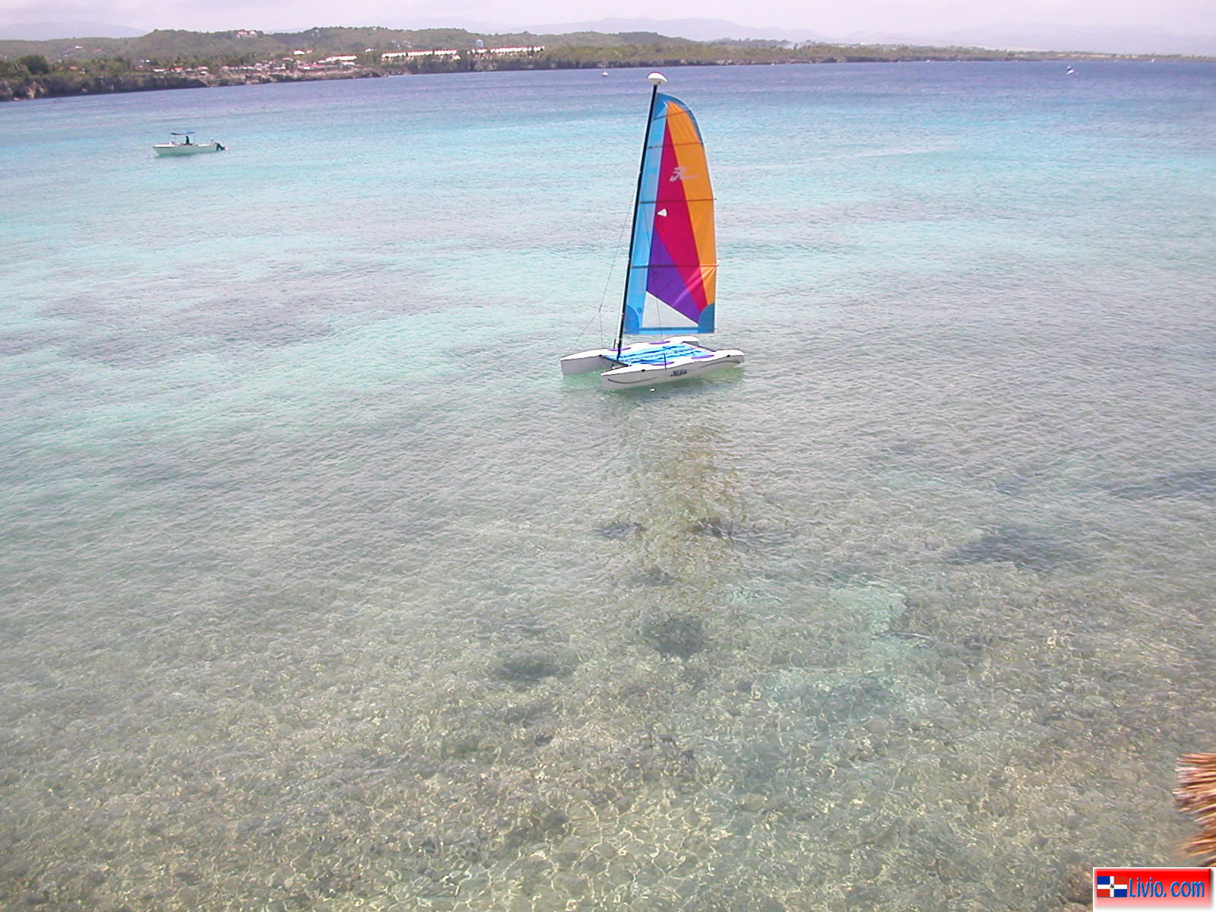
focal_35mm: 37
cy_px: 456
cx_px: 608
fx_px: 1300
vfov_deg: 38.7
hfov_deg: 50.1
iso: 100
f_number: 2.7
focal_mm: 5.6
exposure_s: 1/1340
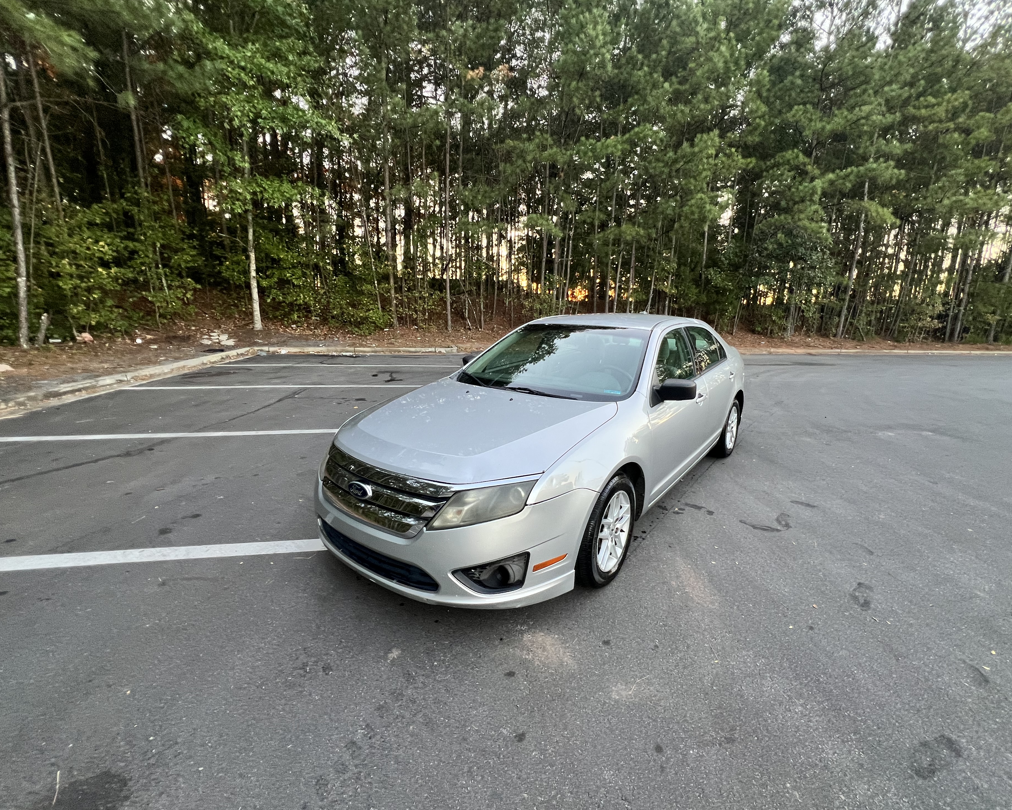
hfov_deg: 100.6
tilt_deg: -10.6
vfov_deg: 88.0
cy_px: 406
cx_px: 538
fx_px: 419
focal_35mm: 14
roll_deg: -1.7
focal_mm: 1.57
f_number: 1.8
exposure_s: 1/99
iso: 160
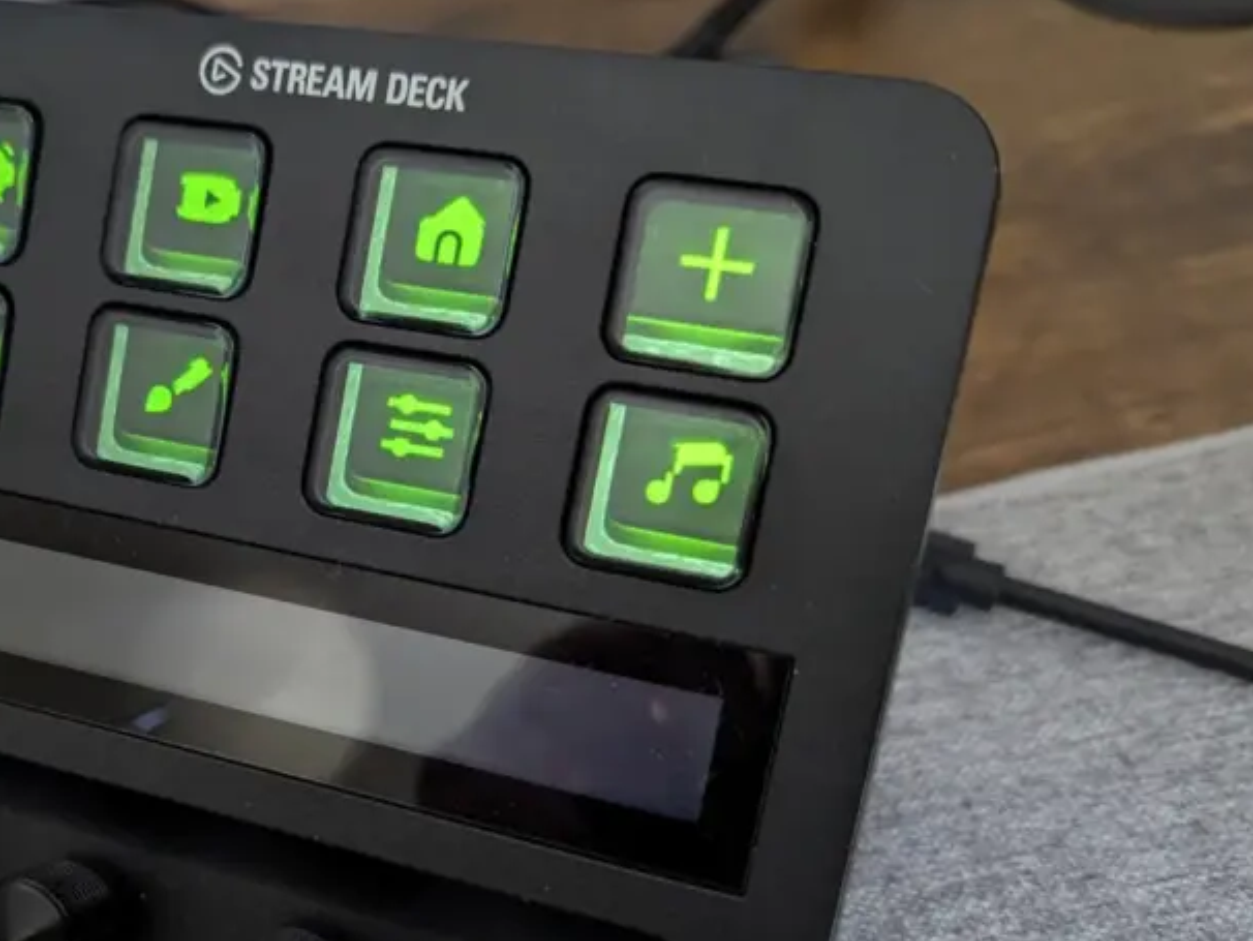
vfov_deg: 37.4
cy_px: 610
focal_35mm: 38
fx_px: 1376
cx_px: 354
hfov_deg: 47.6
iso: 122
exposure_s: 1/33.9
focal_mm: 6.81
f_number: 1.85
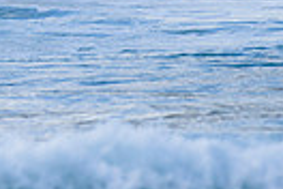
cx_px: -91
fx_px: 21153
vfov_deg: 0.5
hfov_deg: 0.8
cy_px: -172
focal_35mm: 2691
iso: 220
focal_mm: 500
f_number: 5.6
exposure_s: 1/2000
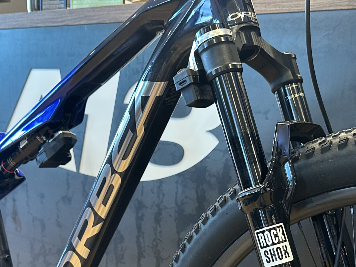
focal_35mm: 50
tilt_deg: -13.9
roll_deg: -3.2
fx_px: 514
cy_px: 240
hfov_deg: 38.1
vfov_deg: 28.0
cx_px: 205
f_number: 1.78
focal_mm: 6.86
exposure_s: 1/50
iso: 320
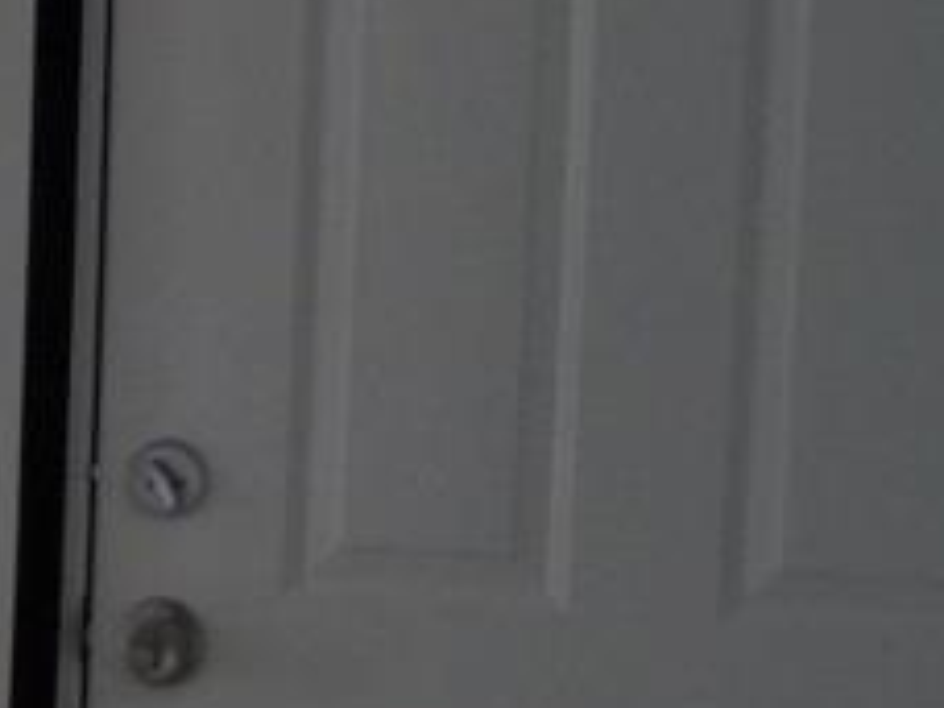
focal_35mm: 157
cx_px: -807
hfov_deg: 11.6
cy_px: 364
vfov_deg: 9.5
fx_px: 4281
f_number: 3.5
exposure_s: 1/40
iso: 125
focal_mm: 6.2
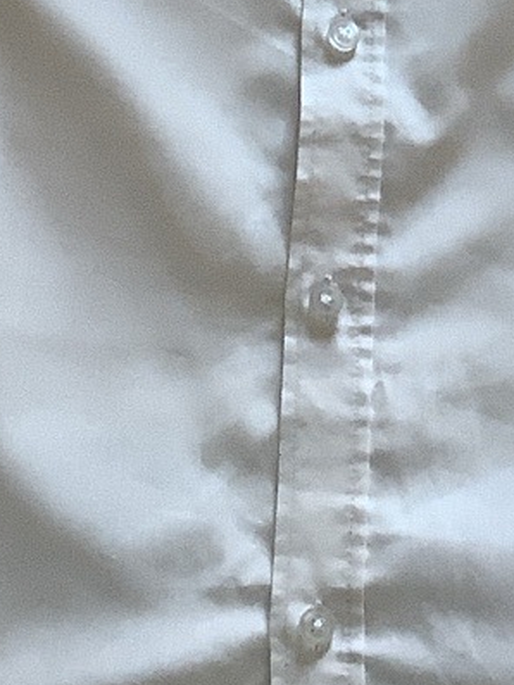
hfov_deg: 11.9
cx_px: 319
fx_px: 2473
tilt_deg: -66.9
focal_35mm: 125
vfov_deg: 14.5
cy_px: -386
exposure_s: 1/60
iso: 160
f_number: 2.4
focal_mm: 3.3
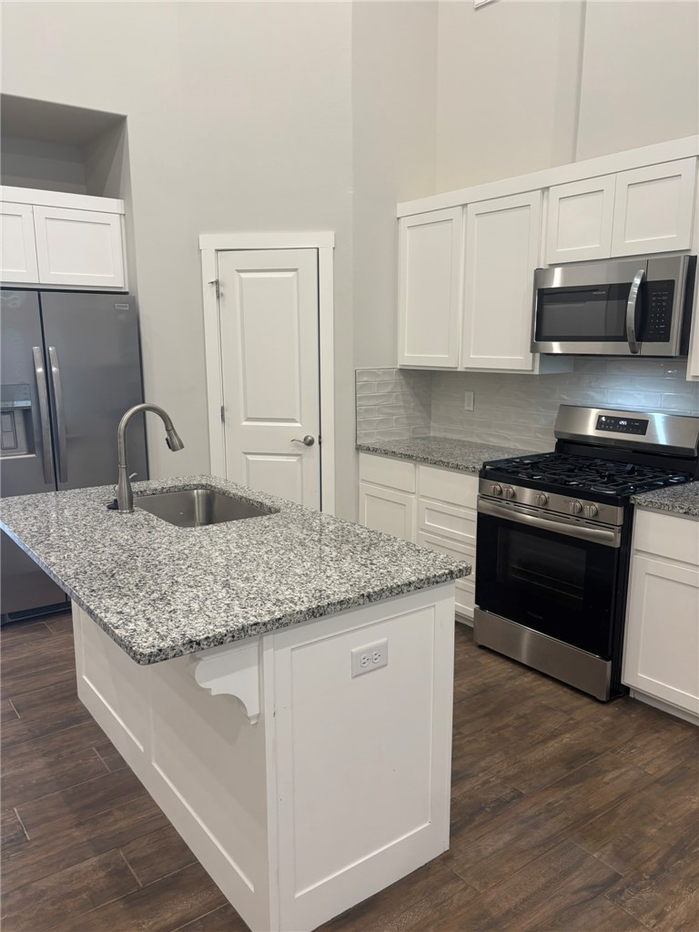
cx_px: 350
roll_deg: -0.9
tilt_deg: -10.4
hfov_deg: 53.1
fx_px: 700
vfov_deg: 67.3
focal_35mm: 26
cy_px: 466
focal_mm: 5.96
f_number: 1.6
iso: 100
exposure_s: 1/60
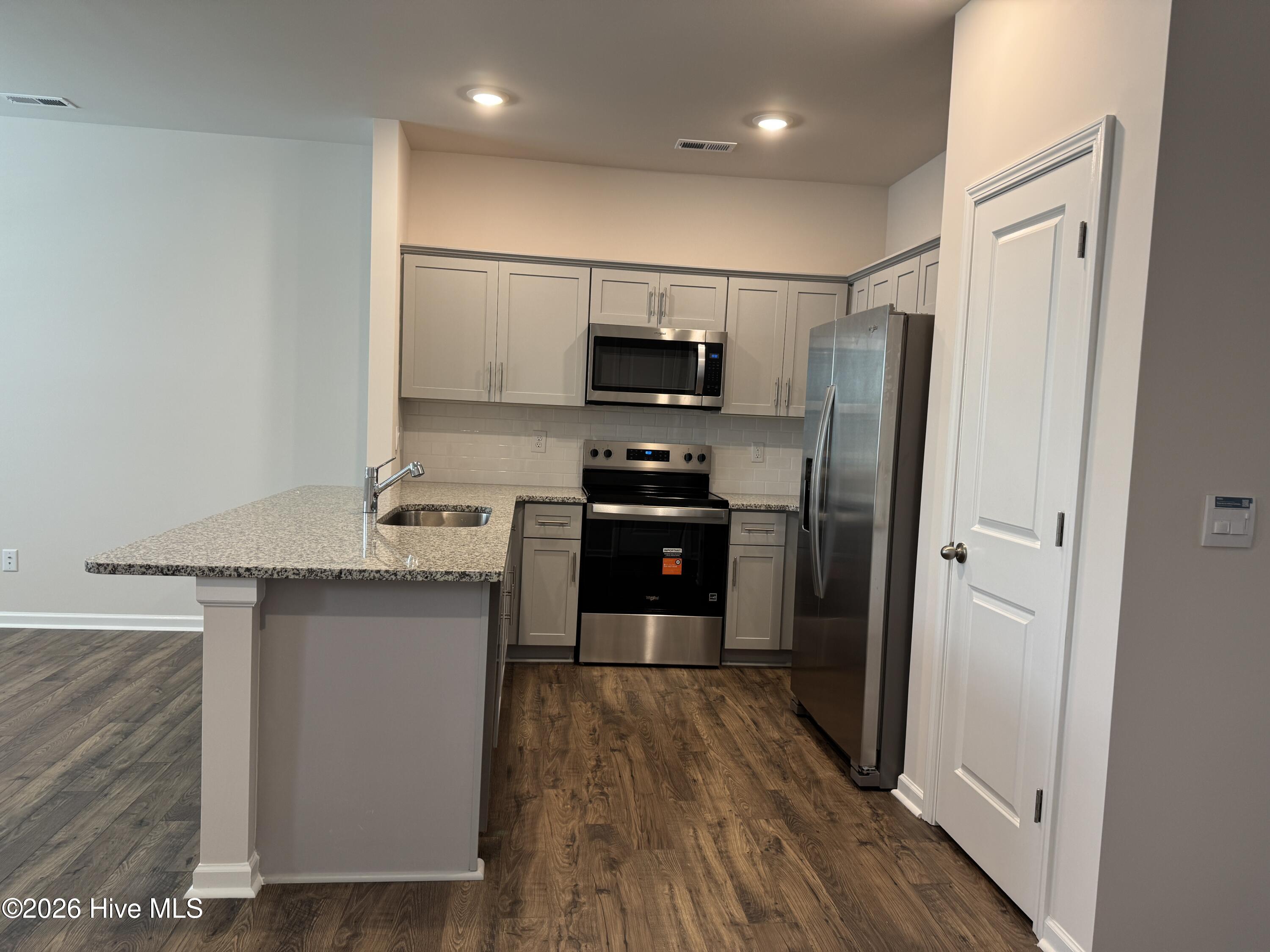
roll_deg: -1.6
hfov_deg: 71.6
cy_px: 476
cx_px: 635
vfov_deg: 56.8
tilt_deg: -4.5
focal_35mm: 24
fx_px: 881
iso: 125
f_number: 1.78
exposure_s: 1/60
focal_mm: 6.76
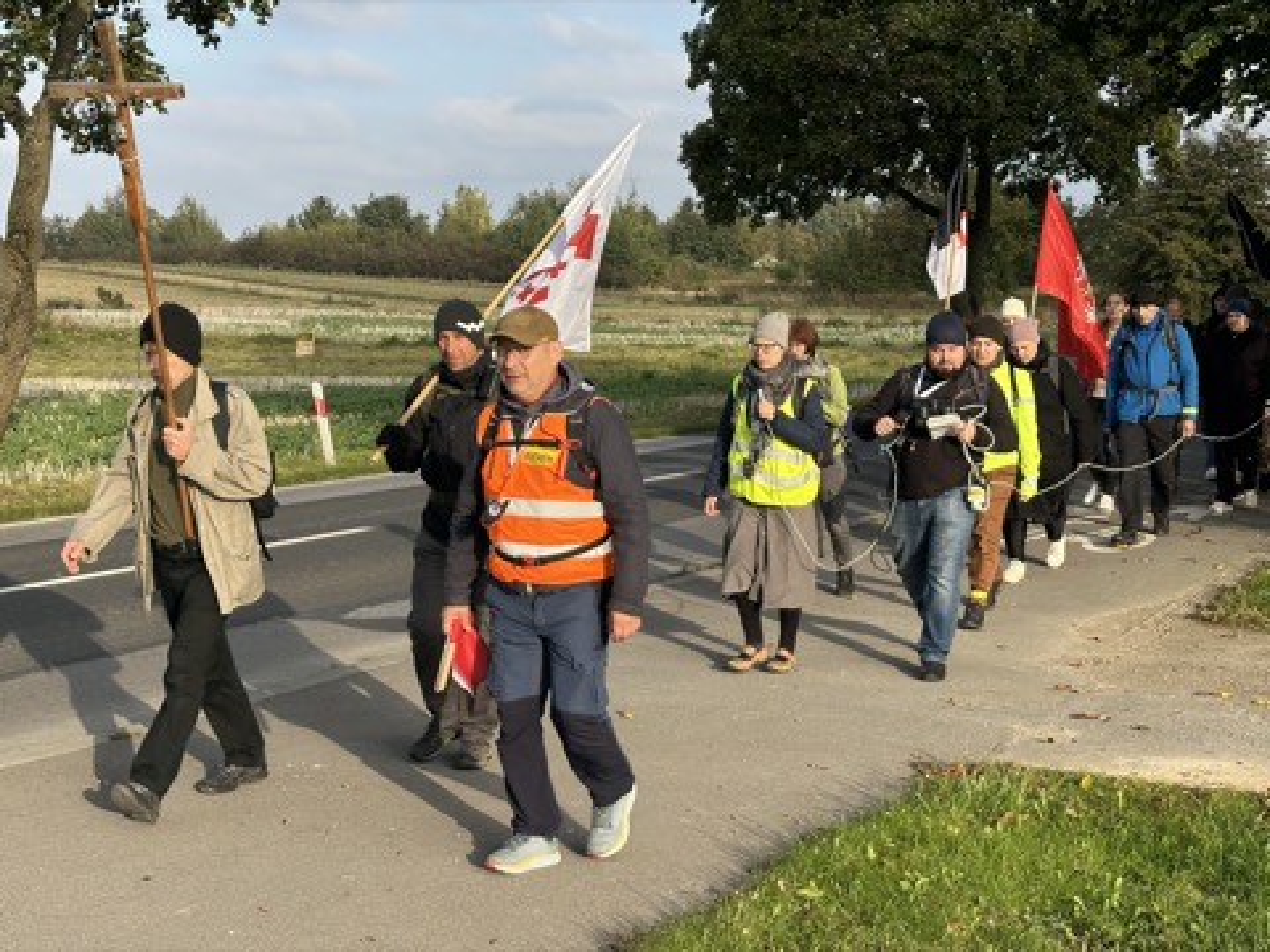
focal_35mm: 48
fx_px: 1761
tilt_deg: -8.8
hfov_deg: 39.7
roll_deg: +2.0
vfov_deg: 30.3
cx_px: 635
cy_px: 476
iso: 64
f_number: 1.78
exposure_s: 1/1357
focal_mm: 6.86
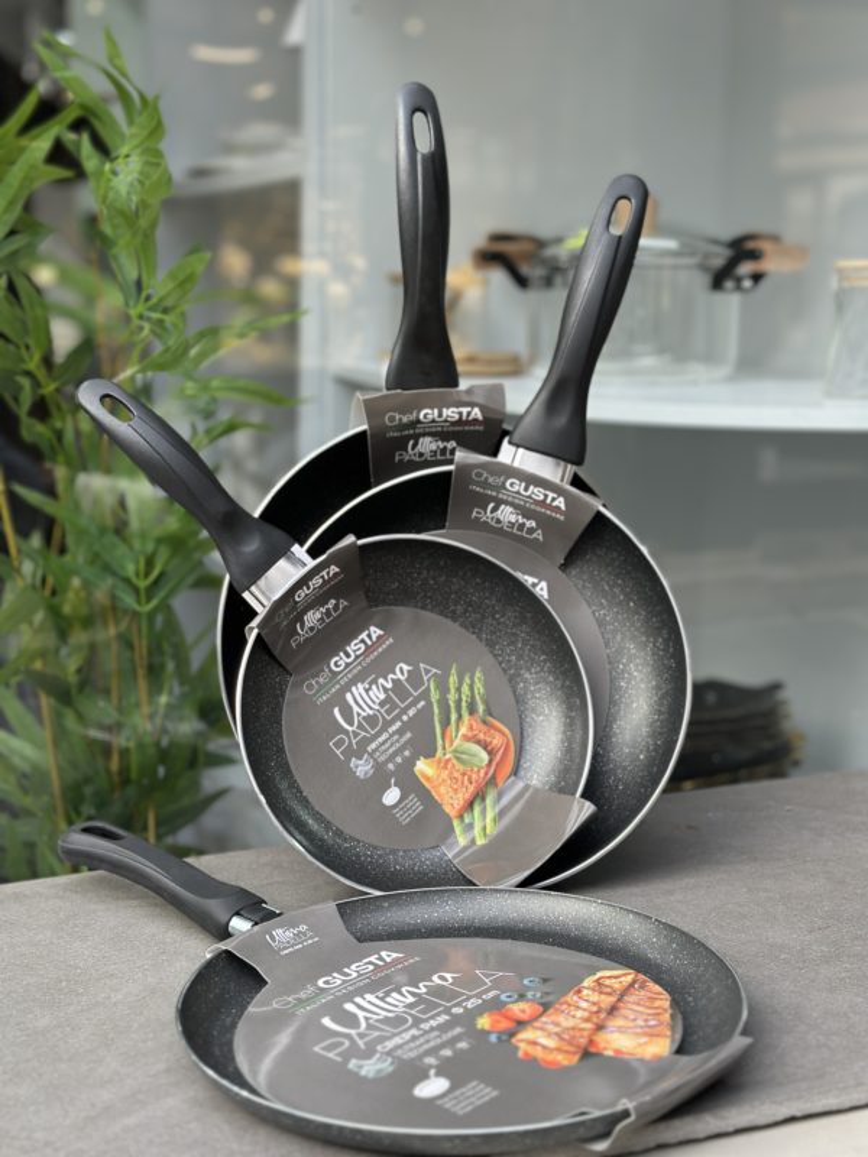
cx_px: 434
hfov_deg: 30.3
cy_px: 578
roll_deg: -1.4
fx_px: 1605
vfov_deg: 39.7
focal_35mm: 48
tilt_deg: -9.8
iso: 80
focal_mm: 6.86
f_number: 1.78
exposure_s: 1/450
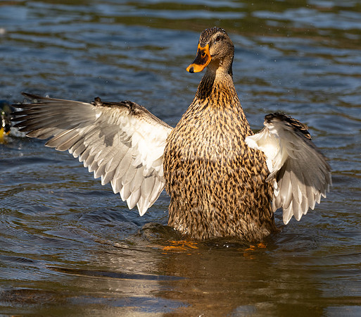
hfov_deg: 2.5
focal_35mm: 738
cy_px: 140
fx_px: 8186
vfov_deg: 2.2
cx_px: 217
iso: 250
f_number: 4
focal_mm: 300
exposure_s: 1/1600
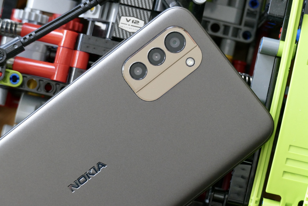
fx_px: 1591
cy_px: 103
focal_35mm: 186
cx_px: 154
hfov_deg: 11.1
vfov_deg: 7.4
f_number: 4.5
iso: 1600
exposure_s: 1/80
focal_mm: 67.72
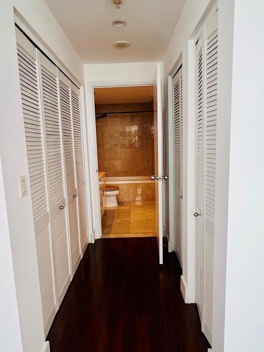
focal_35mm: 22
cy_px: 179
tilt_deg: -8.1
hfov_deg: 61.1
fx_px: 224
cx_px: 127
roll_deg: +1.5
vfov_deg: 76.4
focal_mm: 1.57
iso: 200
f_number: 1.8
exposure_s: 1/60
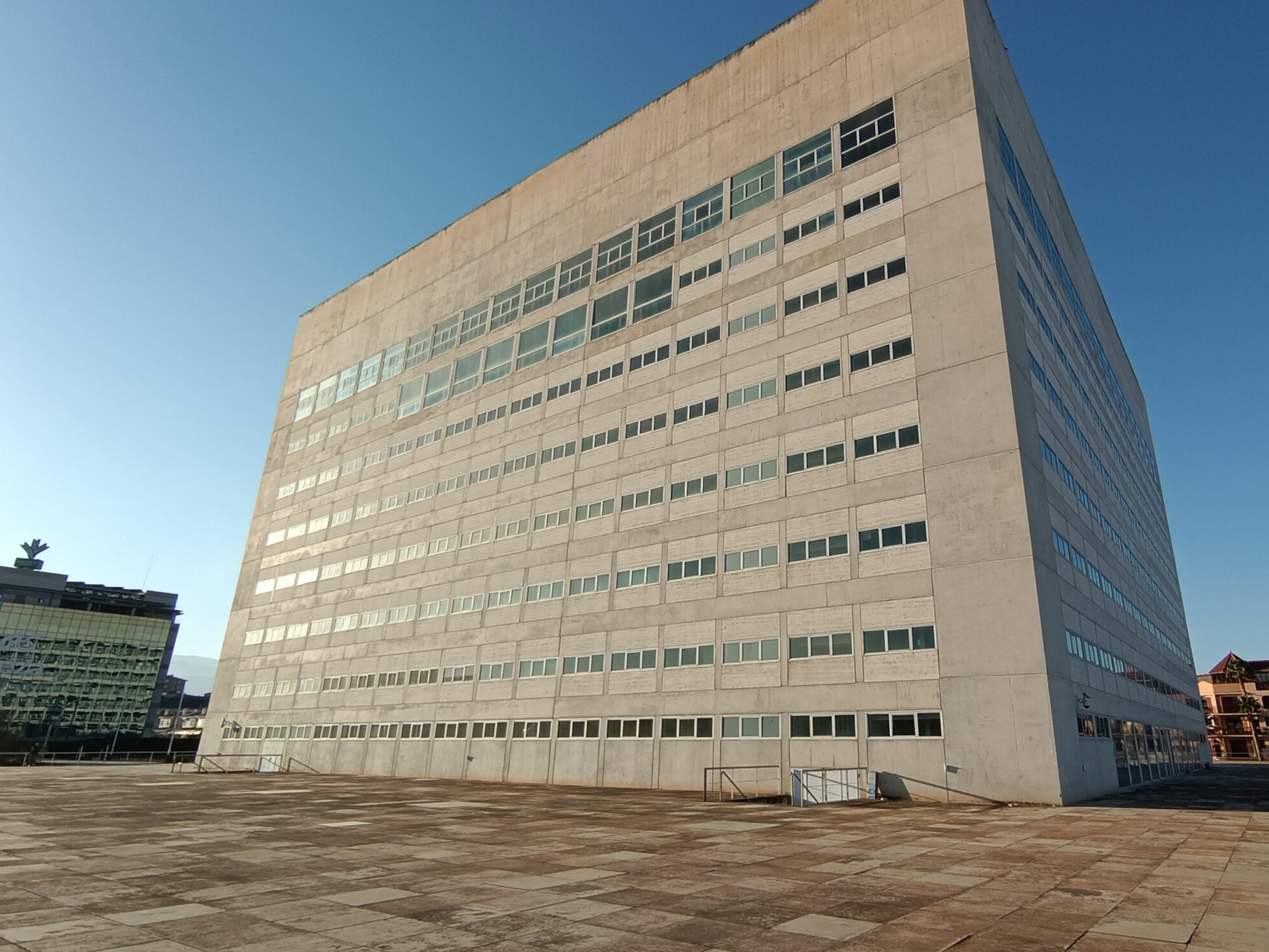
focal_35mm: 22
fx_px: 807
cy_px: 501
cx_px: 752
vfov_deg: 61.1
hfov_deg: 75.7
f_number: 2.2
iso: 105
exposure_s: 1/931
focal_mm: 1.65
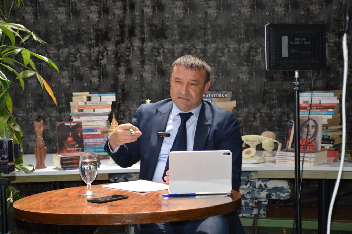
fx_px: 909
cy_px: 117
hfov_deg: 21.9
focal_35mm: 93
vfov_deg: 14.7
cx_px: 176
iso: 160
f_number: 5
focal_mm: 62
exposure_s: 1/125
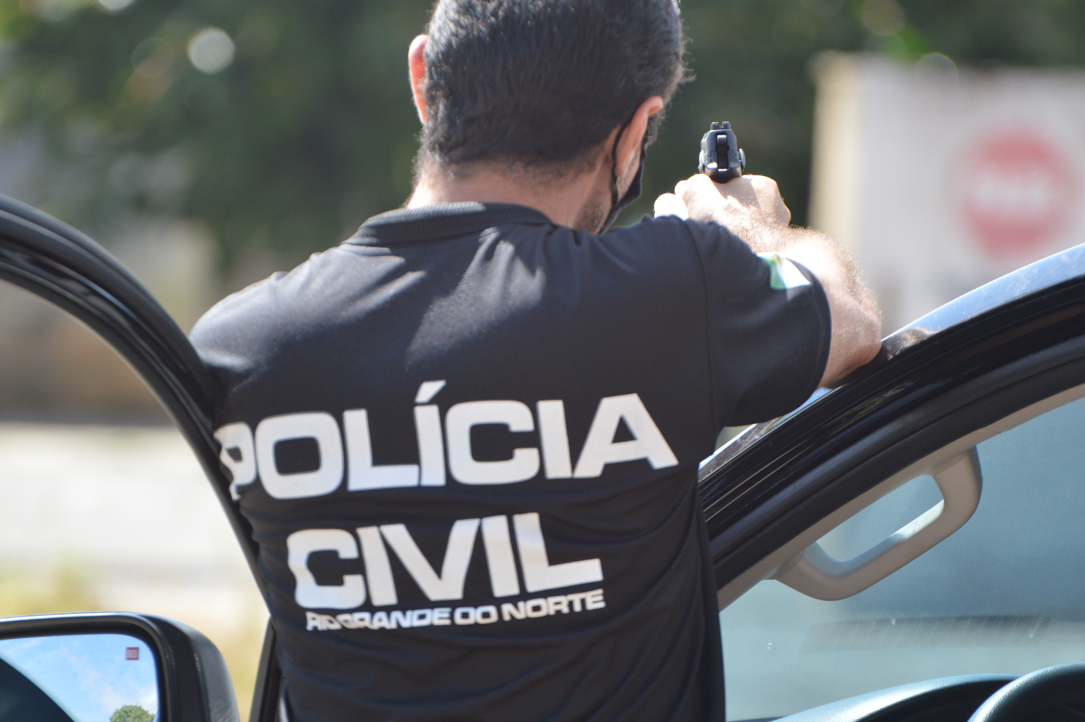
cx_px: 542
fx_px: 10840
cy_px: 361
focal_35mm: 360
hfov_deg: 5.7
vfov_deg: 3.8
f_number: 5.6
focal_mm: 240
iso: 400
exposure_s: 1/500
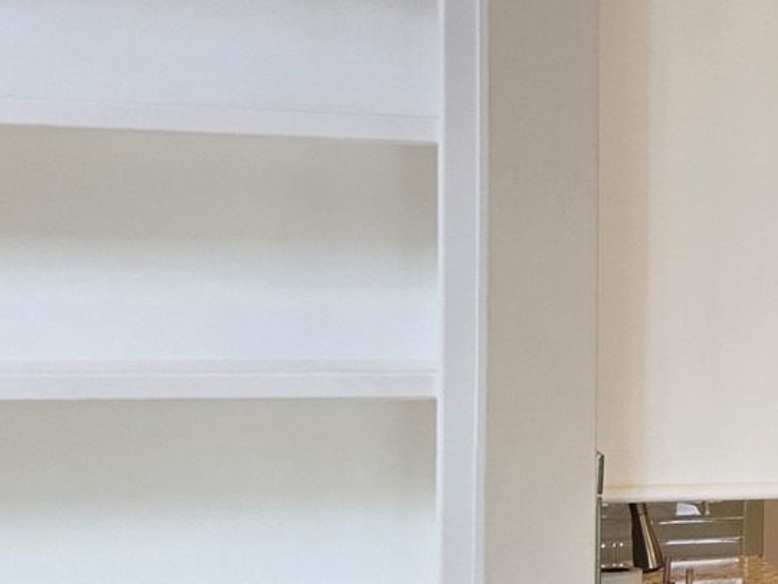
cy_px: 332
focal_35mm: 87
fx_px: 1956
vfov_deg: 17.0
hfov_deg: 19.3
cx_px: 1207
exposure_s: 1/120
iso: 125
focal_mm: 5.4
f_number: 1.8
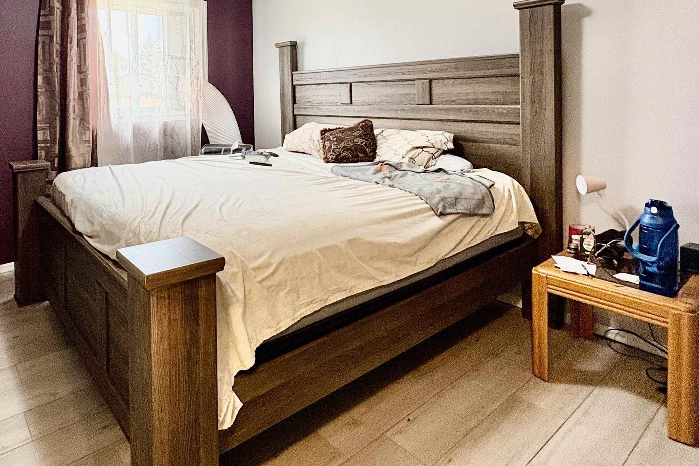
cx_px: 230
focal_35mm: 23
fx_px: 447
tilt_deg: -0.7
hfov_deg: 73.7
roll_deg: +1.6
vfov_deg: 52.3
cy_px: 106
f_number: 2.2
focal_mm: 2.22
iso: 200
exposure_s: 1/60
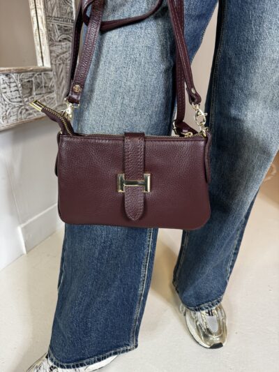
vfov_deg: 71.6
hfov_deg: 56.8
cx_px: 140
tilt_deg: -27.2
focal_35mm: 24
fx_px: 258
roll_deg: -0.8
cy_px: 186
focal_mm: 6.76
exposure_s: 1/50
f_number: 1.78
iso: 160
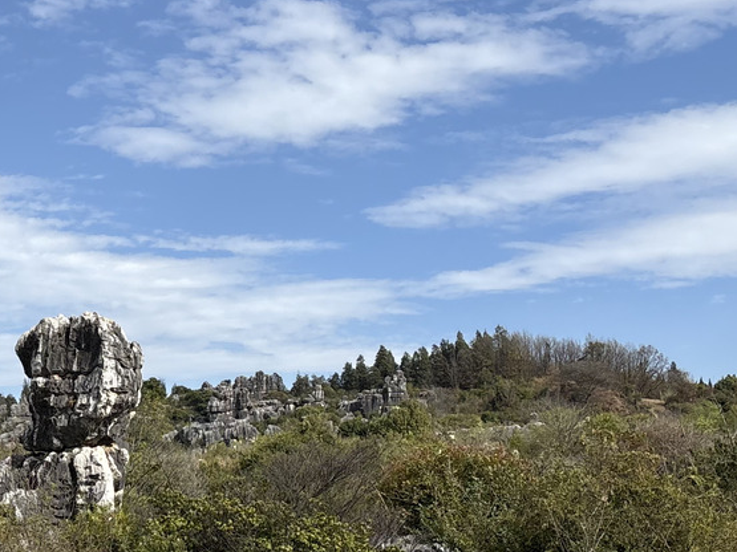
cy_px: 610
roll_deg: -0.1
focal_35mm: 75
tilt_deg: -2.3
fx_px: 1596
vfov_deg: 18.8
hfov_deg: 24.4
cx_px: -62
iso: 50
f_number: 1.6
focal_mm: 5.96
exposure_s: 1/4065
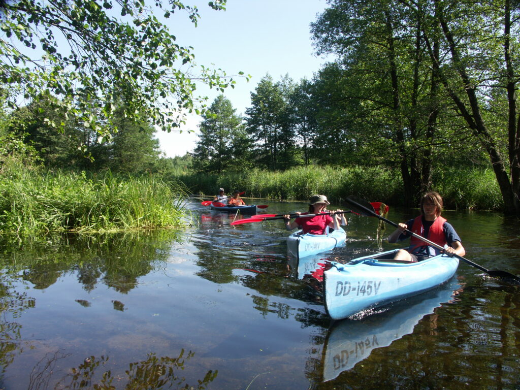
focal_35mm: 32
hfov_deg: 56.8
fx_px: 481
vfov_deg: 44.2
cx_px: 260
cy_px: 195
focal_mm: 8.17
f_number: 5.6
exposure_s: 1/160
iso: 64
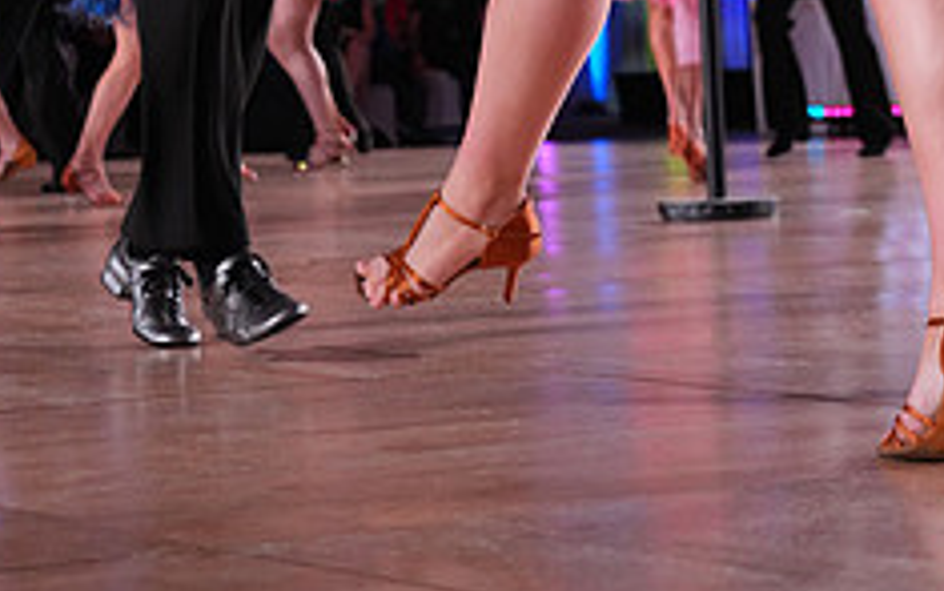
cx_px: 299
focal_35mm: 121
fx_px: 3114
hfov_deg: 17.2
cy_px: -454
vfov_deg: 10.2
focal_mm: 48
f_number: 4
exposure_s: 1/400
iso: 1600
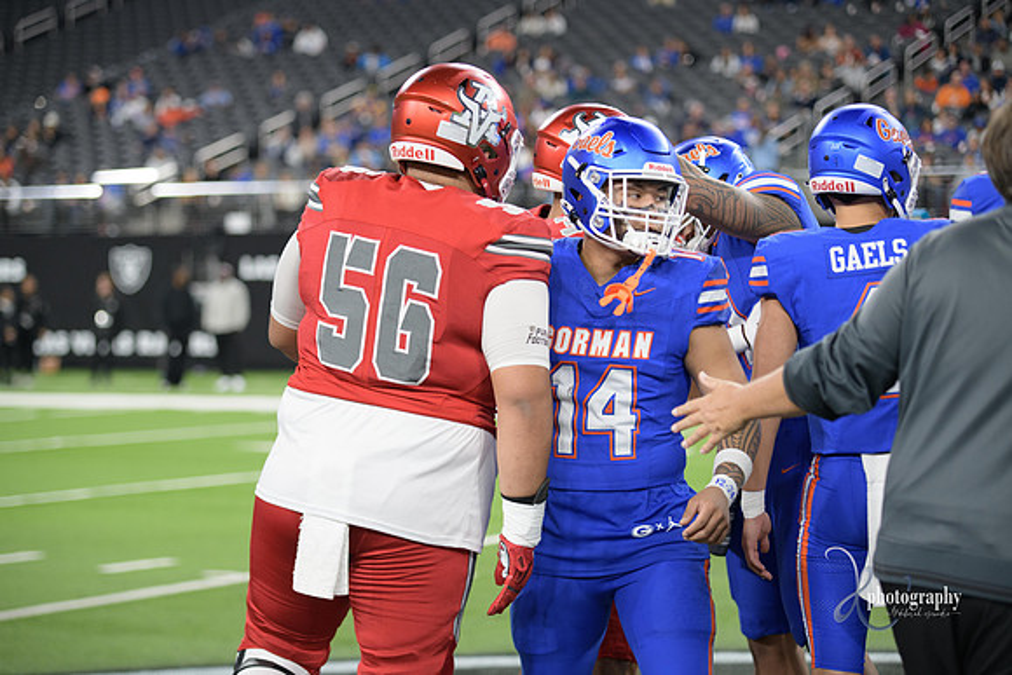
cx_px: 506
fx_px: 2812
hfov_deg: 20.4
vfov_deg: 13.7
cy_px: 338
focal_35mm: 100
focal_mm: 100
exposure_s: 1/400
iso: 1000
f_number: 2.8
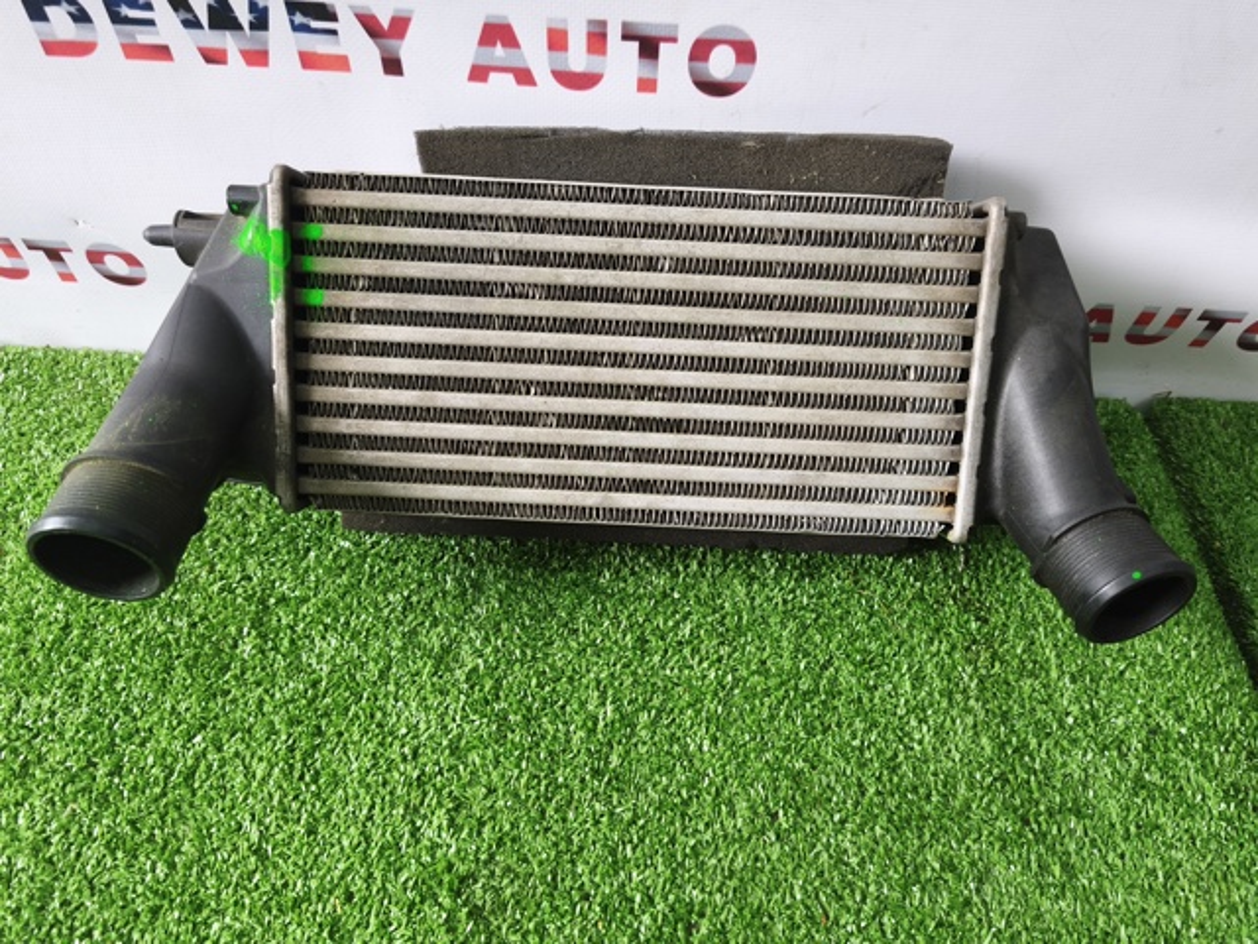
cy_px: 472
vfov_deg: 58.9
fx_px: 836
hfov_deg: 73.9
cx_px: 629
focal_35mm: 23
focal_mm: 5.35
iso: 320
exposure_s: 1/100
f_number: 1.7
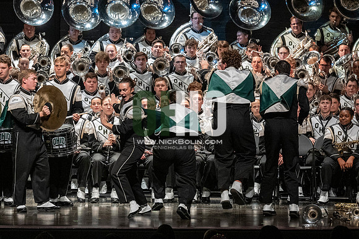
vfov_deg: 6.1
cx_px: 180
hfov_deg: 9.2
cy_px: 120
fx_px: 2242
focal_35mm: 225
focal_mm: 150
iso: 4000
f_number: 4
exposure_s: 1/500
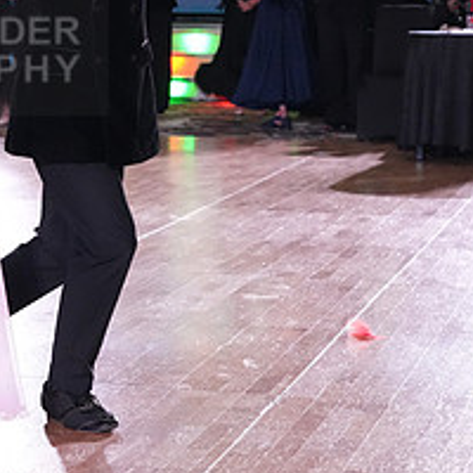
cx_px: -149
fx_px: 2133
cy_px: 53
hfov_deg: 12.3
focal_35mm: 138
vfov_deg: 12.6
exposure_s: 1/320
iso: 5000
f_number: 5.6
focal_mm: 56
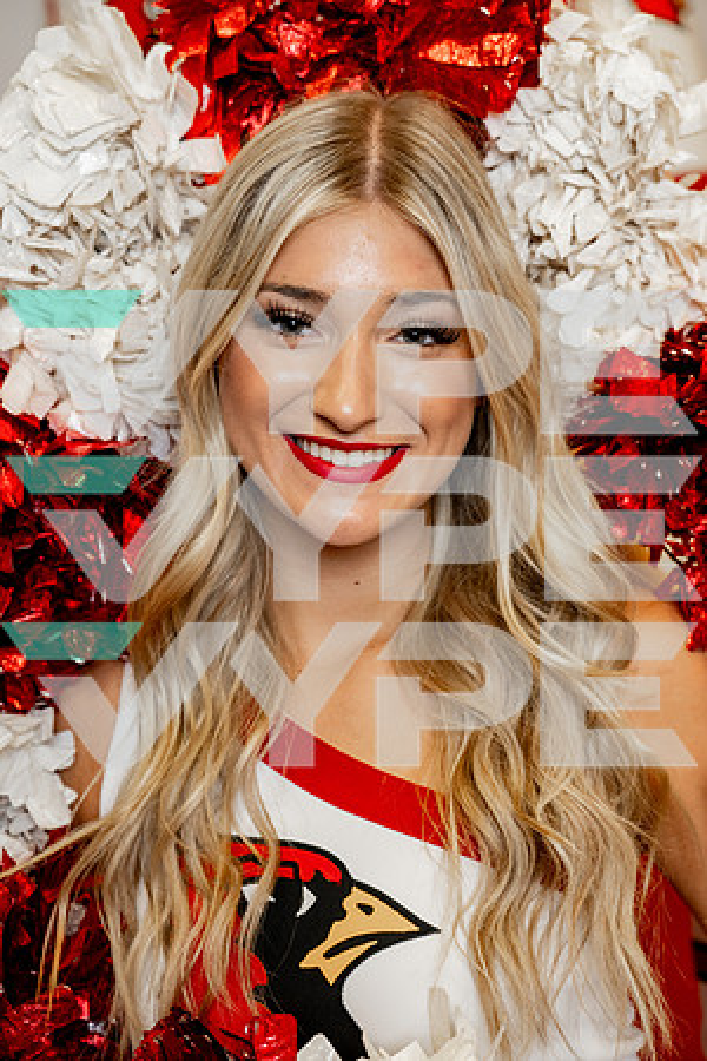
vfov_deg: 35.6
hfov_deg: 24.2
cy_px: 530
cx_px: 354
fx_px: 1650
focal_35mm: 56
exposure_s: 1/250
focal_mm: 56
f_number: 4
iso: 800
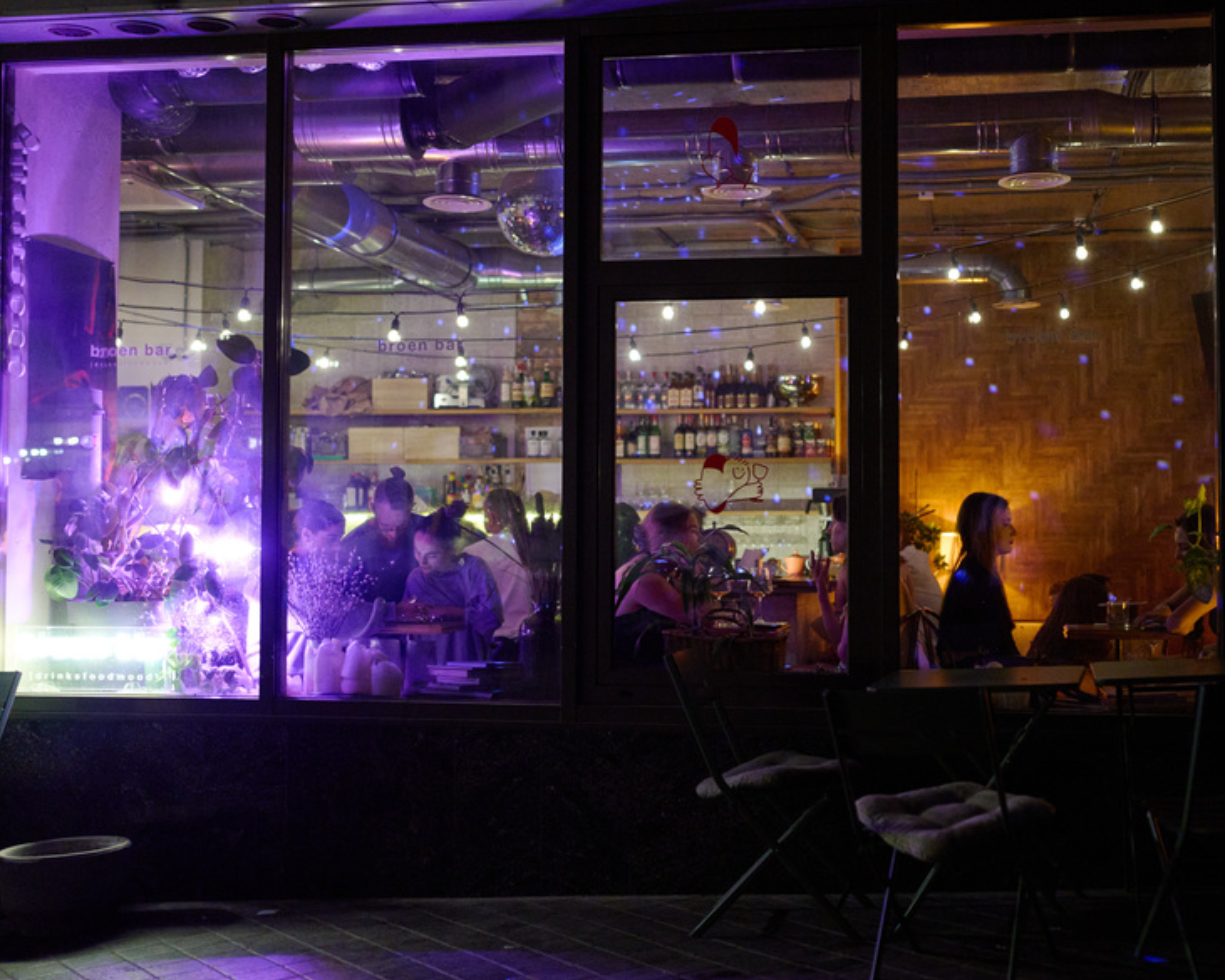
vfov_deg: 32.7
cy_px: 459
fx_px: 1668
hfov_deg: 40.1
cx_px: 761
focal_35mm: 46
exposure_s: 1/100
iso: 3200
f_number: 1.4
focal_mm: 35
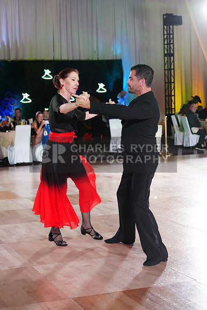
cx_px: 104
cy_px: 155
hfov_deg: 19.5
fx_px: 603
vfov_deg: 28.8
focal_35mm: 70
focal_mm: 70
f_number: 4
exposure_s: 1/400
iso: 3200
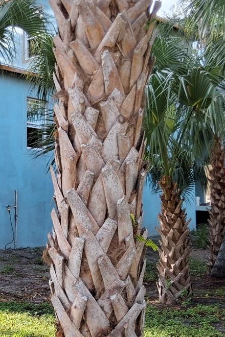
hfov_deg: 21.2
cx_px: 32
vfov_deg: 31.9
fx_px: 591
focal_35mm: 63
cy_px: 190
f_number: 2
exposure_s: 1/326
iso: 50
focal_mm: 3.08
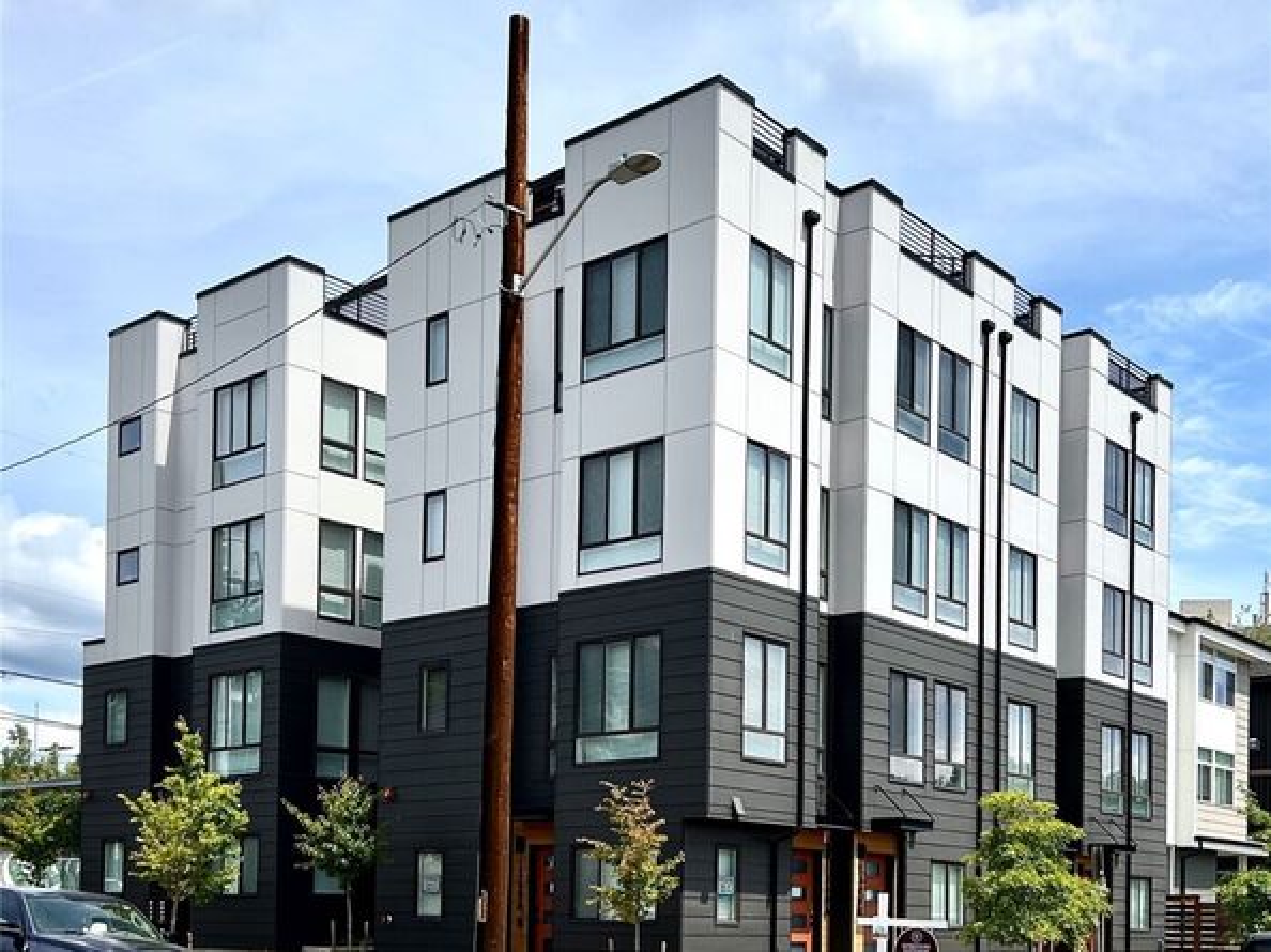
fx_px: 954
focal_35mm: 26
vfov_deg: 53.0
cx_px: 636
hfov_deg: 67.3
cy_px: 476
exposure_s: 1/7463
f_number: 1.5
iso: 50
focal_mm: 5.7
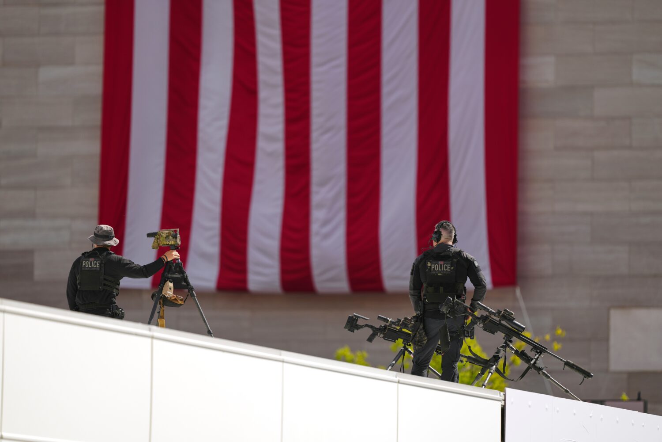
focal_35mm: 300
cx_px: 331
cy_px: 221
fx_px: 5516
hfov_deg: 6.9
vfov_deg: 4.6
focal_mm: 300
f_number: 2.8
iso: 50
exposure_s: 1/1250
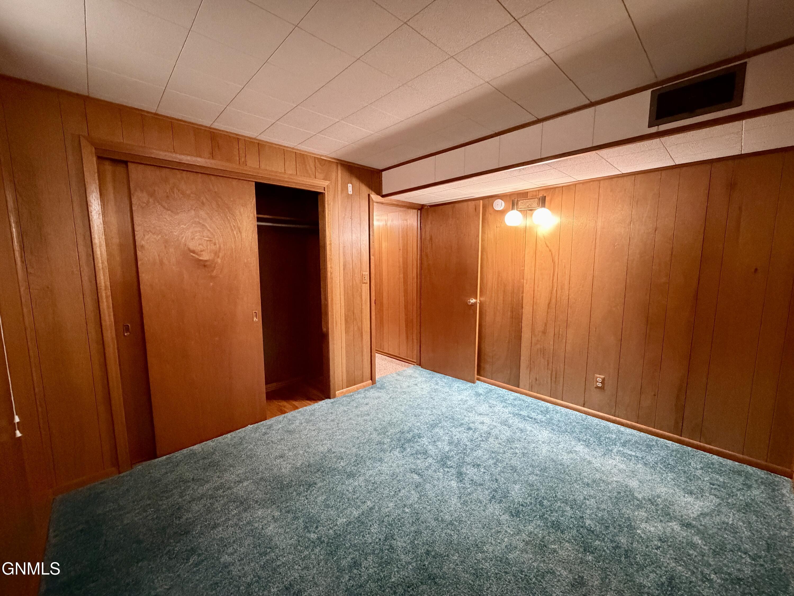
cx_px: 397
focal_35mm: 14
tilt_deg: -6.0
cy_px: 298
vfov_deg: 85.7
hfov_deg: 102.1
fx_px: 321
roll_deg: +0.5
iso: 1250
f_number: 2.2
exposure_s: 1/60
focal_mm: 2.22
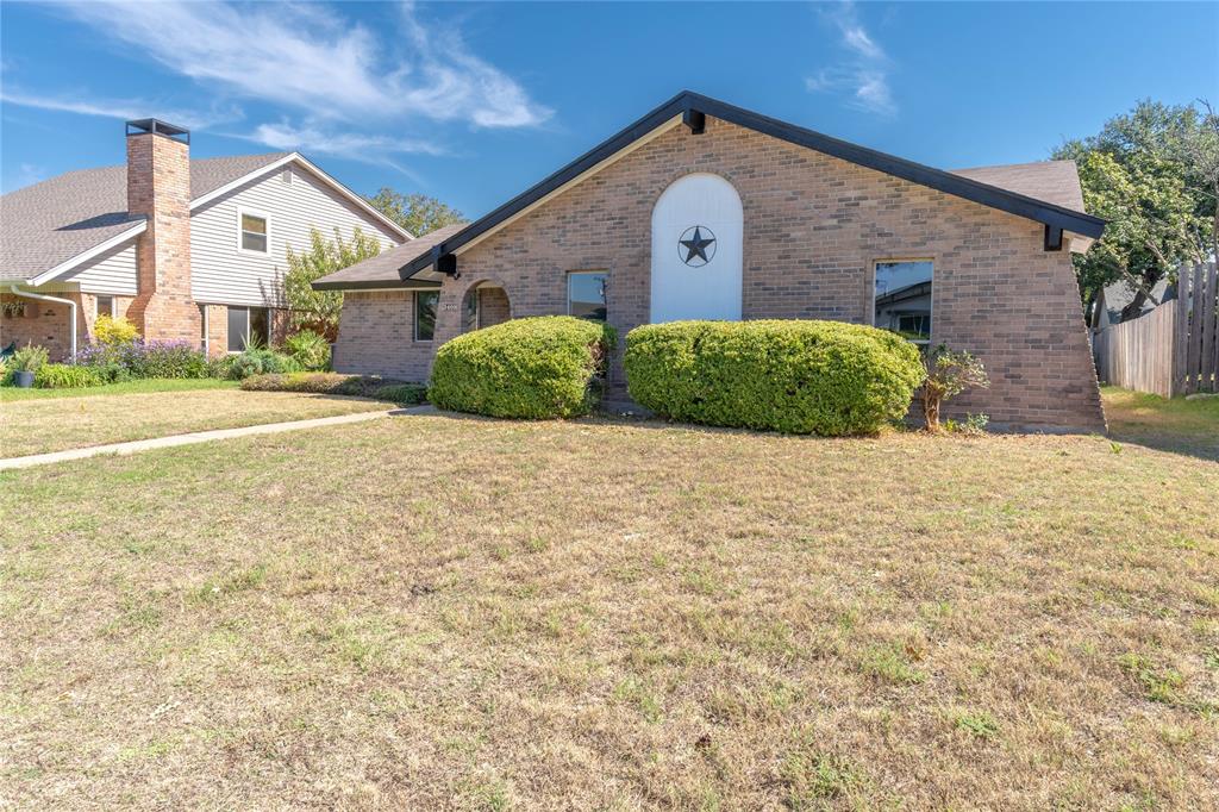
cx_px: 610
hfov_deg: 77.3
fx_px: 762
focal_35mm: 22
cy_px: 406
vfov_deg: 56.1
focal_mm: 15
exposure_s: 1/800
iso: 100
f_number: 10
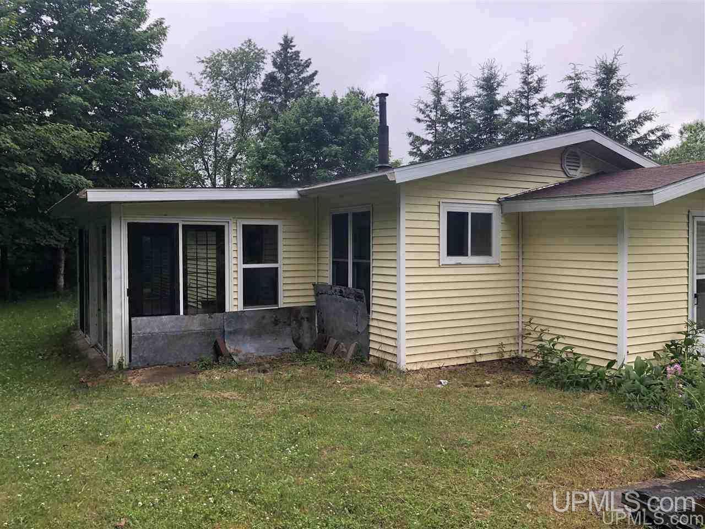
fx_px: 570
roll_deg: -1.2
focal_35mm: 28
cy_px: 264
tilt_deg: -0.7
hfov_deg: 63.4
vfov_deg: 49.7
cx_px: 352
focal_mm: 4
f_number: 1.8
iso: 20
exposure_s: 1/241
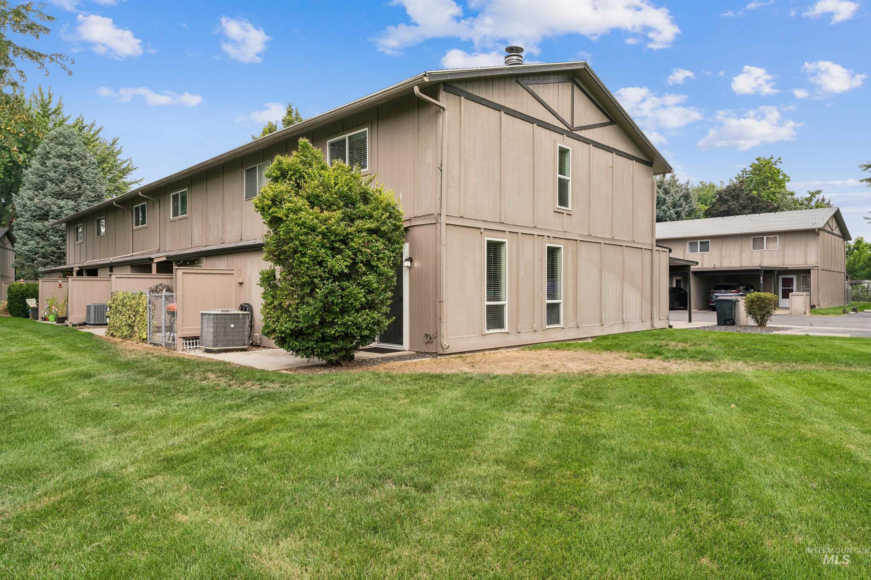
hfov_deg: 78.1
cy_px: 290
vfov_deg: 56.8
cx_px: 436
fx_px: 537
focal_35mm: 22
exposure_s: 1/80
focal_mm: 22.2
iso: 400
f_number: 13
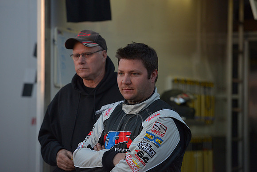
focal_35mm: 165
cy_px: 86
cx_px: 128
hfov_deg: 12.4
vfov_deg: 8.3
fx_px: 1178
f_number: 5
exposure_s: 1/250
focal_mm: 165
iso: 1600
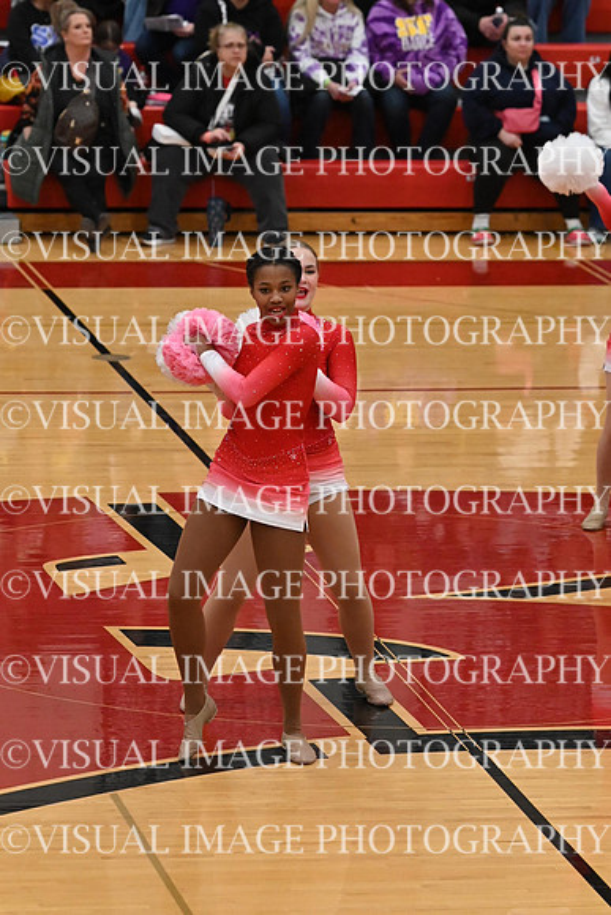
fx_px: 4757
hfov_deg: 7.3
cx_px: 306
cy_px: 458
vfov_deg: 11.0
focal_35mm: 187
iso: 6400
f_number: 4
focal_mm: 125
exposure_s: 1/400
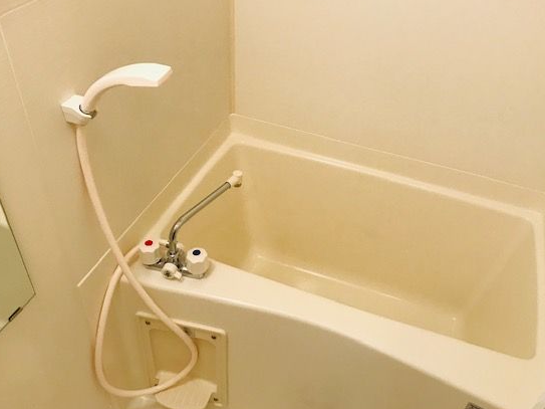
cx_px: 296
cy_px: 177
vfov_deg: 42.8
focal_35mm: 33
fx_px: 519
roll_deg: -5.8
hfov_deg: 55.3
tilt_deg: -39.0
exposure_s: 1/30
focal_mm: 3.99
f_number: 1.8
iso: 32
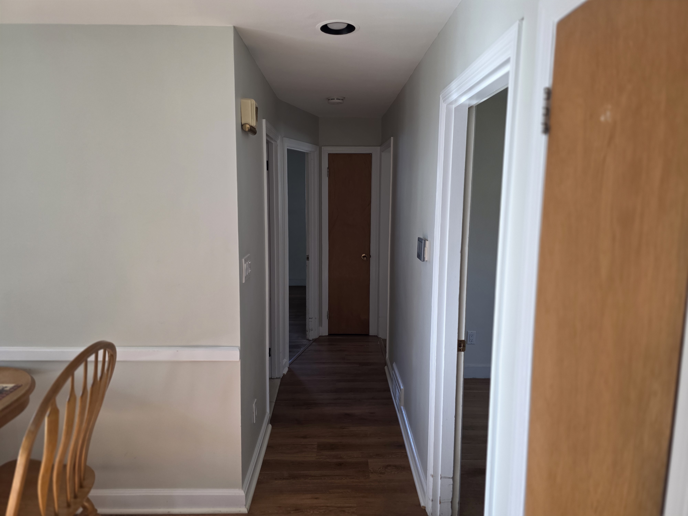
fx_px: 457
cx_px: 344
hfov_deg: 73.9
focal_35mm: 23
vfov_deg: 58.9
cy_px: 258
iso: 160
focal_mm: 6.3
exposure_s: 1/180
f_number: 1.7
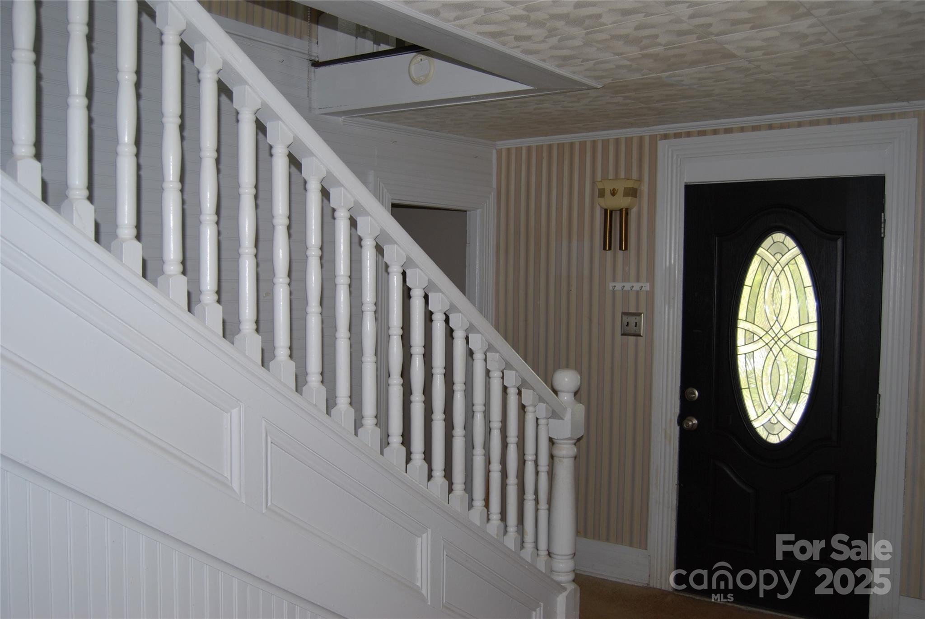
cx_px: 462
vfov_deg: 40.1
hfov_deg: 57.2
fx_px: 849
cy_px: 310
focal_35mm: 33
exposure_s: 1/60
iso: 200
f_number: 3.8
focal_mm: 22
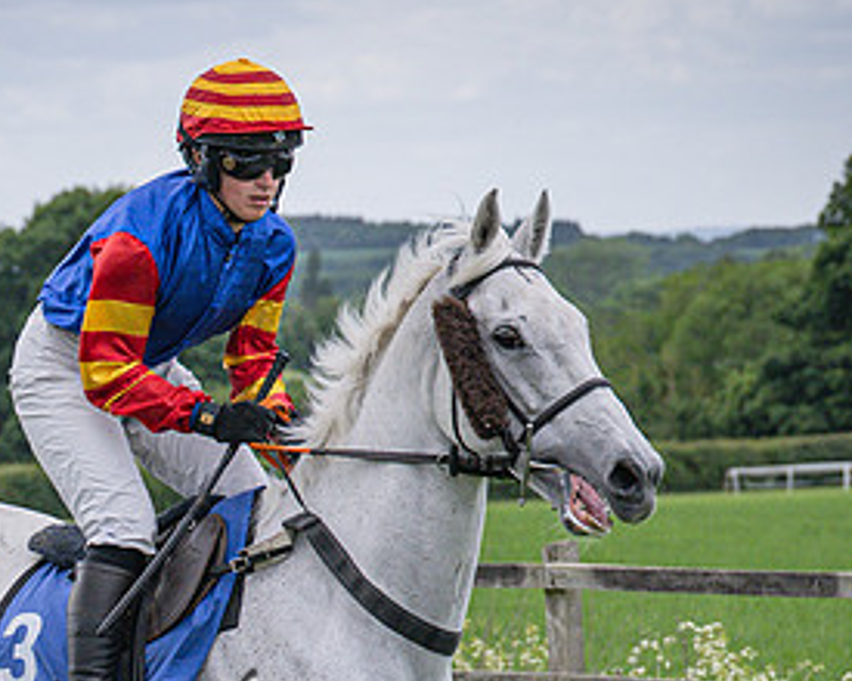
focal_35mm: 300
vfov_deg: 5.1
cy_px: 727
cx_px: -52
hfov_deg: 6.4
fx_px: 7565
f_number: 4
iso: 400
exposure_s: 1/3200
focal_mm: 70
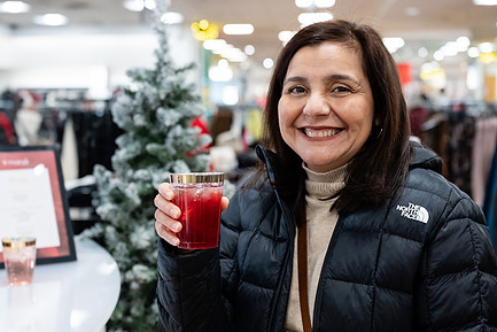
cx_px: 235
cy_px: 177
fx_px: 829
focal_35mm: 60
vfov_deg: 22.6
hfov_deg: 33.4
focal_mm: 42
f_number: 3.2
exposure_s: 1/125
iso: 1000
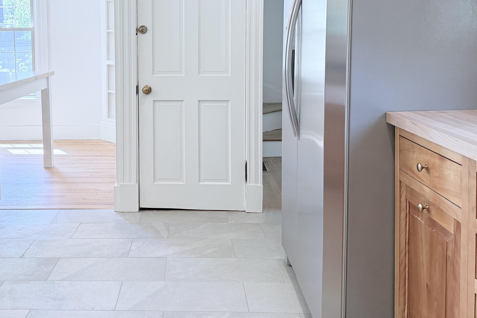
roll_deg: +1.1
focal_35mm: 39
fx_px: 517
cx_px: 169
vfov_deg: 33.5
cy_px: 77
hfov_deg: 48.9
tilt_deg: -4.2
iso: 200
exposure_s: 1/168
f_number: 1.78
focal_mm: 6.76
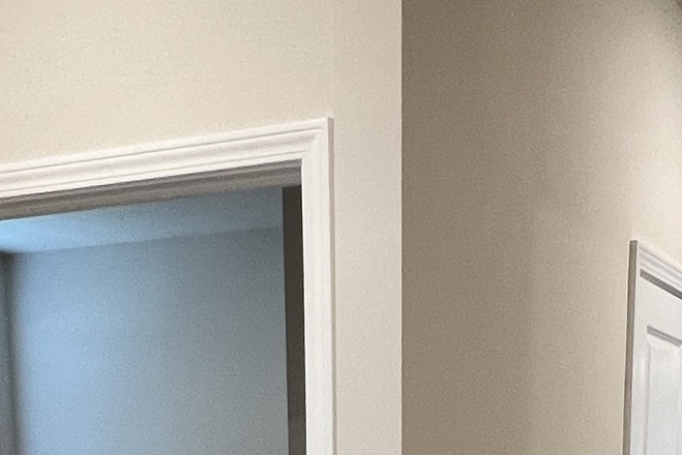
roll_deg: -0.4
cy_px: 764
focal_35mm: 63
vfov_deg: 18.1
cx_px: 409
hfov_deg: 31.8
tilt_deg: -11.4
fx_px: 1194
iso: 200
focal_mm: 1.57
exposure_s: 1/60
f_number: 1.8
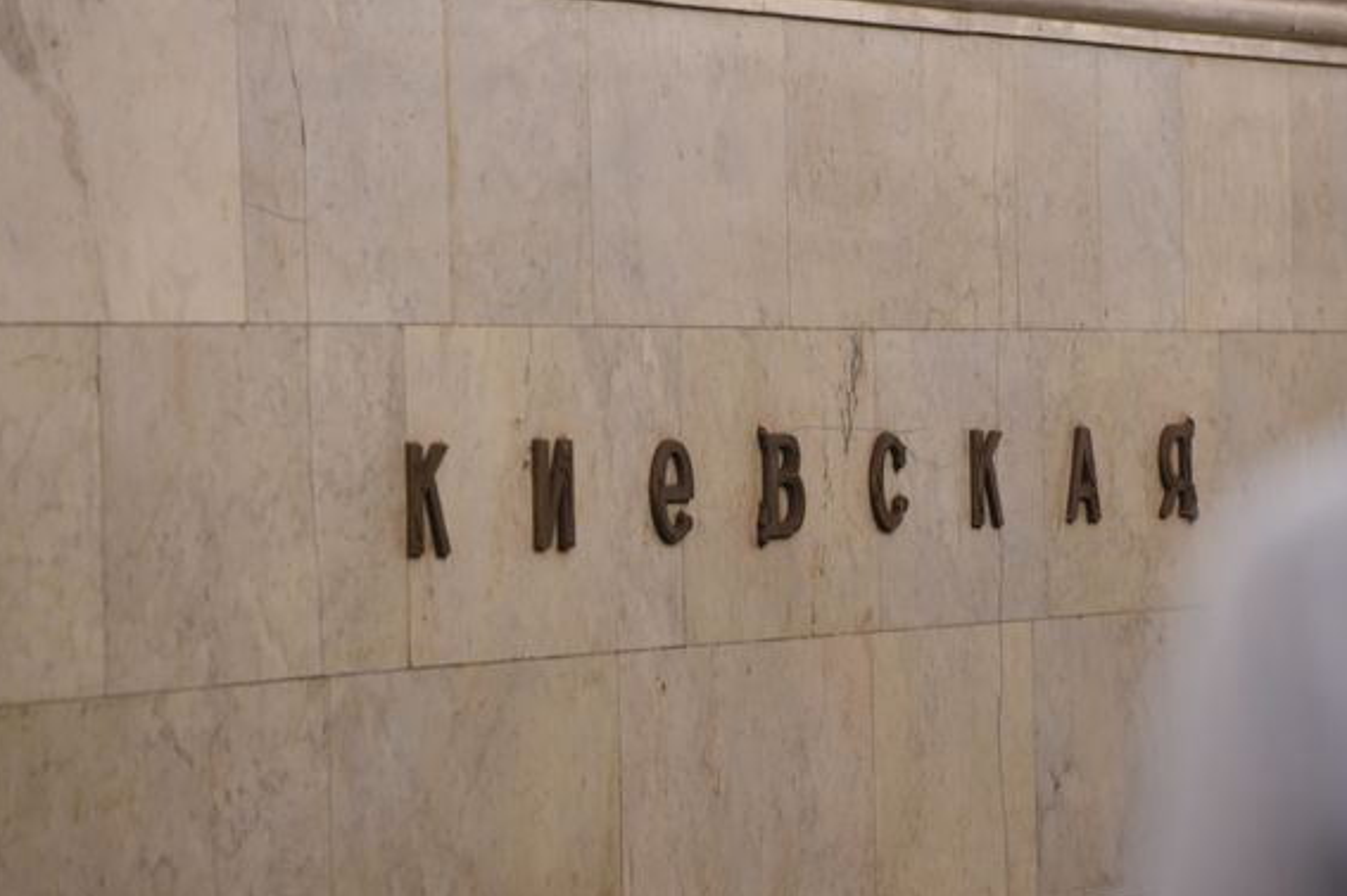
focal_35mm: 247
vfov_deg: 5.6
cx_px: 777
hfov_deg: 8.3
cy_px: 471
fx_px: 9234
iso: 4000
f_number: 4.5
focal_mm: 200
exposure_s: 1/160
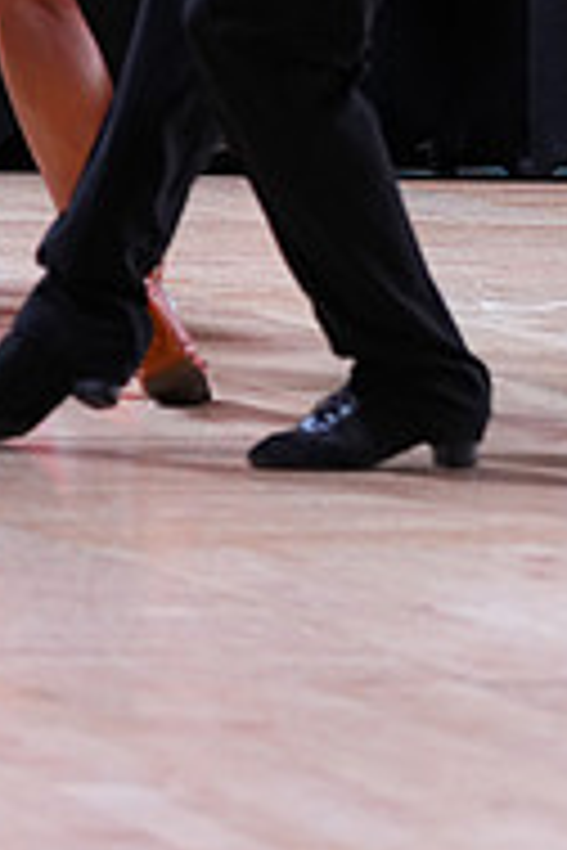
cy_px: -396
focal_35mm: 381
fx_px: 9000
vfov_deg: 5.4
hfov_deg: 3.6
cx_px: 263
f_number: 4
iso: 1250
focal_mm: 124
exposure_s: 1/250
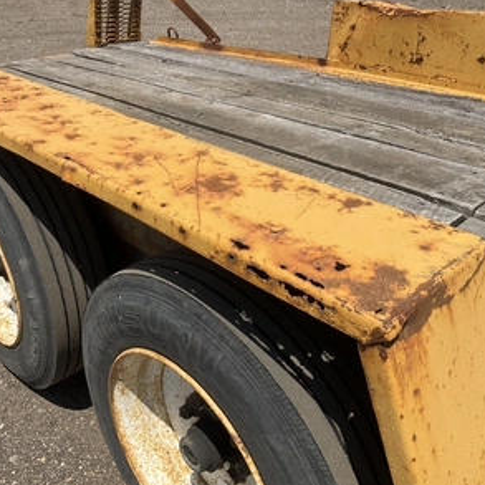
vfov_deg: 47.2
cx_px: 192
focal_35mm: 35
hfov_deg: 46.9
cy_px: 242
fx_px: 555
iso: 25
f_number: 1.8
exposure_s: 1/2227
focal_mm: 3
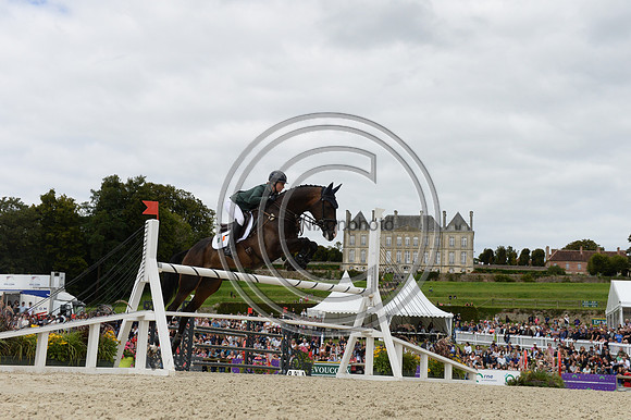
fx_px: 876
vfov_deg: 27.0
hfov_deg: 39.6
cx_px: 316
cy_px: 210
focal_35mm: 50
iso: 1250
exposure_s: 1/3200
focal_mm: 50
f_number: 9
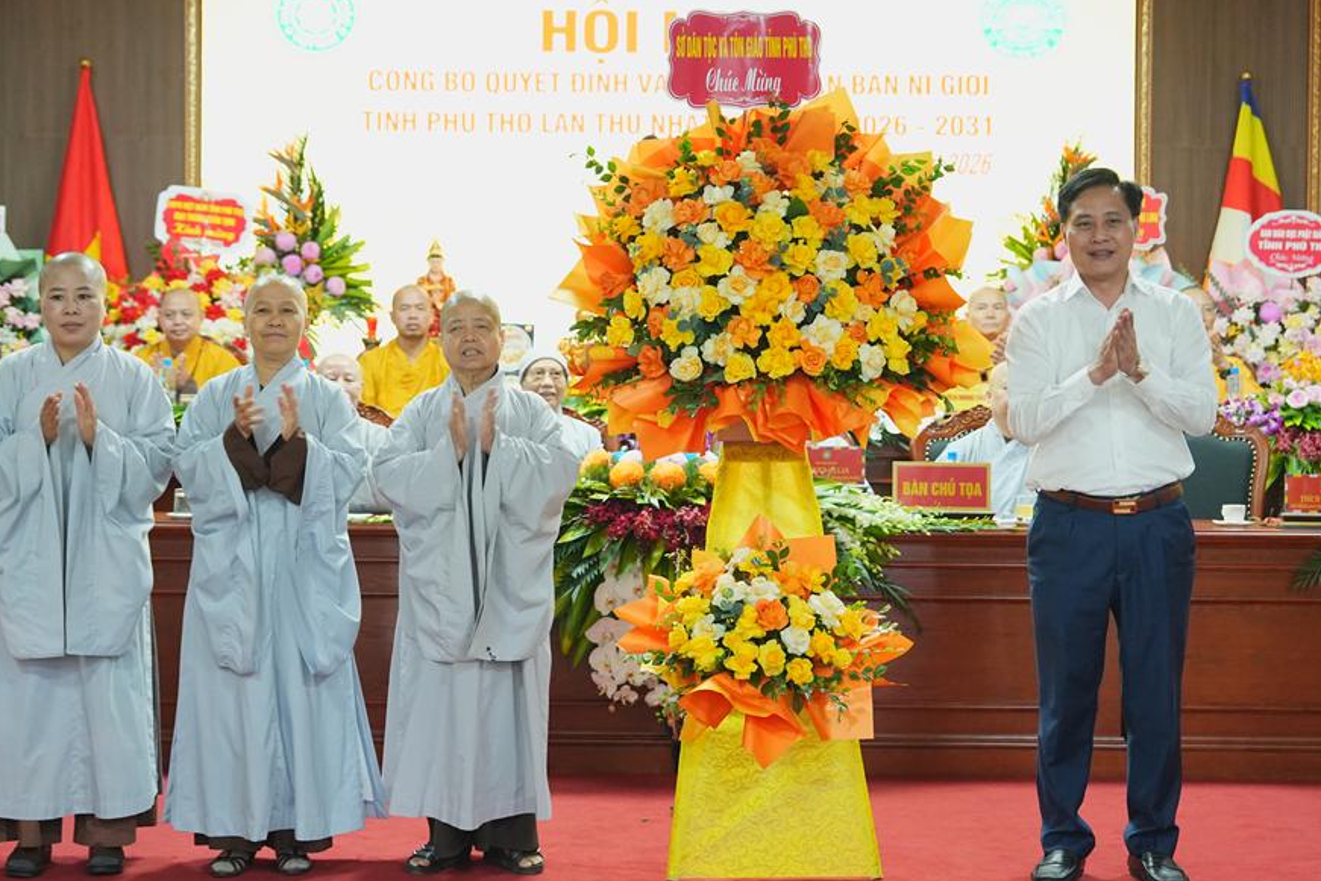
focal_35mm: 62
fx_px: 2275
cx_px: 645
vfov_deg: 21.9
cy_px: 381
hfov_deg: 32.4
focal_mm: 45
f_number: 3.2
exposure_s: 1/125
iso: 4000
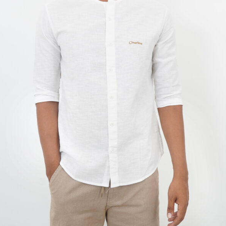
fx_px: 458
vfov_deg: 27.4
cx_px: 113
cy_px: 59
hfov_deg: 27.7
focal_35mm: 62
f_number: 8
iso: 160
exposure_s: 1/100
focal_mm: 32
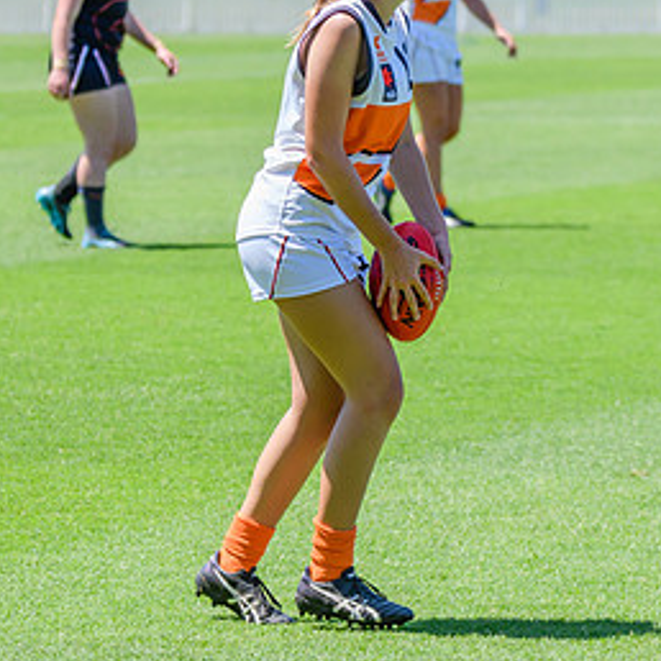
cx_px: 414
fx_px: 7950
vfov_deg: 4.8
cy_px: 176
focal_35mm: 368
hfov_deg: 4.8
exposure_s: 1/2000
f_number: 6.3
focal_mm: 160
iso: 800
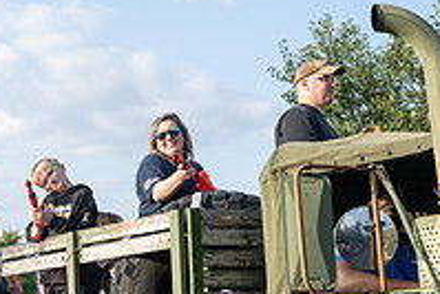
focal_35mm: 89
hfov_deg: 22.7
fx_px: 1089
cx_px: 117
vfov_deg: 15.4
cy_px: 147
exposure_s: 1/250
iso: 250
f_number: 7.1
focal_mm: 30.5
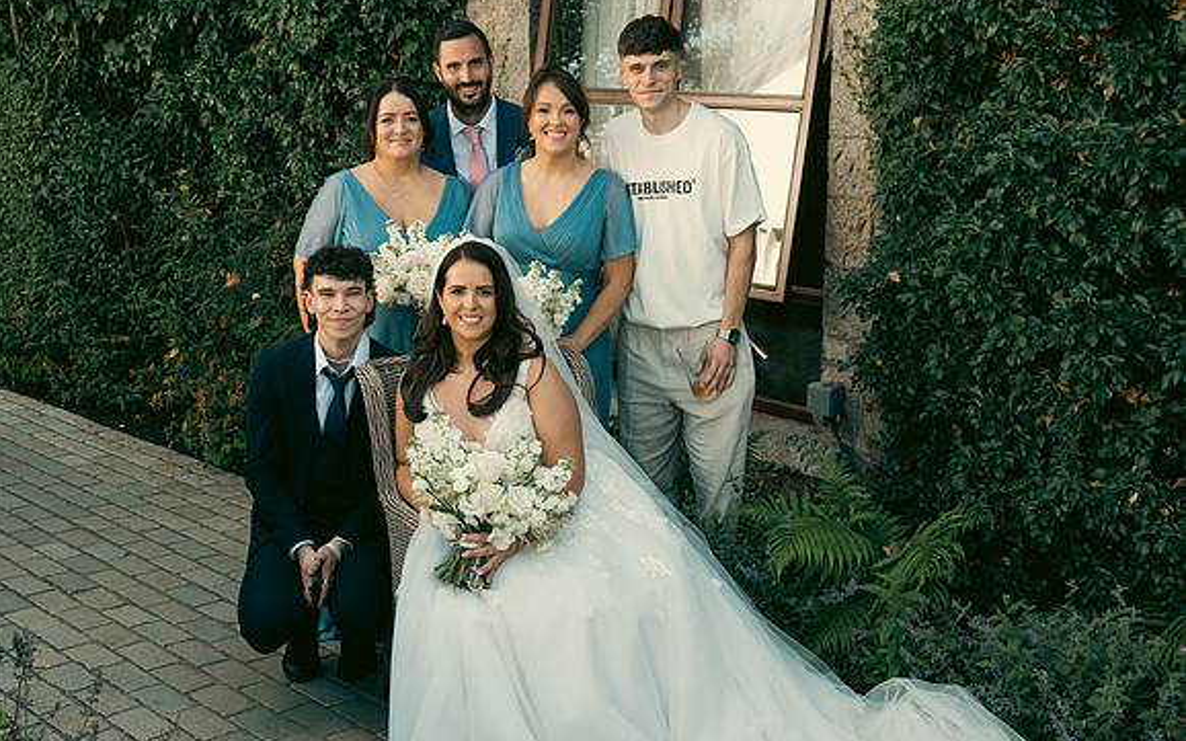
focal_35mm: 44
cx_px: 593
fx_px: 1422
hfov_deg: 45.3
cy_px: 352
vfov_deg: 29.2
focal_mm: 43
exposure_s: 1/250
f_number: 5
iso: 320
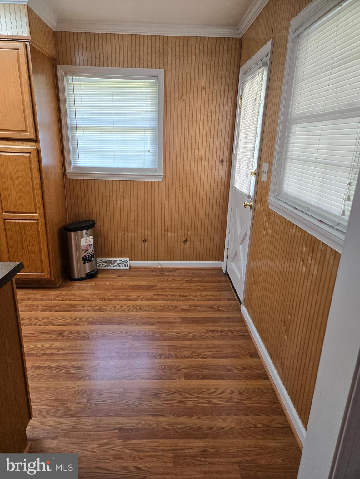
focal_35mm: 23
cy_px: 240
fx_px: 319
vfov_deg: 73.9
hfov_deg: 58.9
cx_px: 180
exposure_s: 1/120
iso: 160
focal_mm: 5.4
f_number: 1.8
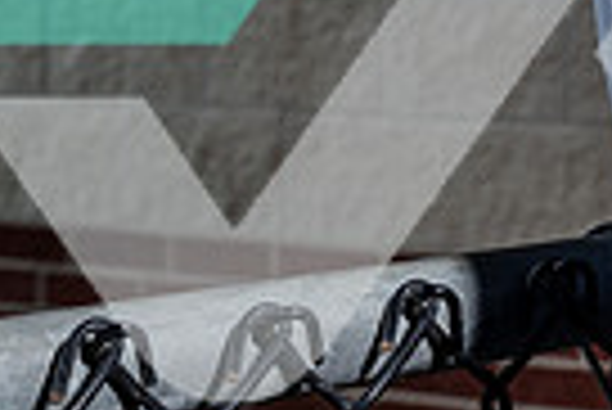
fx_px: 3489
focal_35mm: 205
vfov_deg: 6.5
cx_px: 1004
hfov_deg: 9.6
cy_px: -385
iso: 100
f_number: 8
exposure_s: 1/125
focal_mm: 48
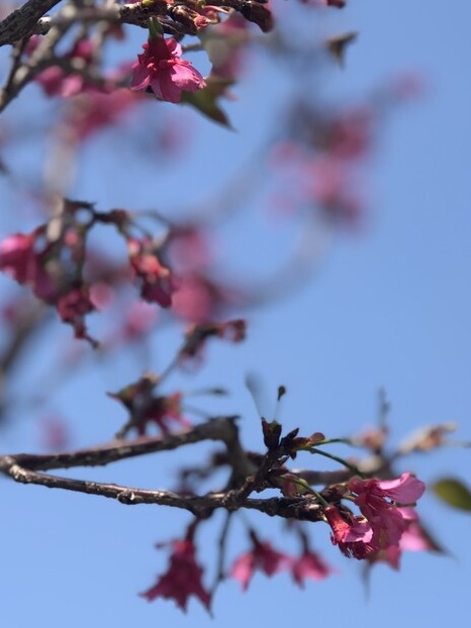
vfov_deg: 17.8
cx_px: 262
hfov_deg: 13.4
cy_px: 139
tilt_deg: +47.9
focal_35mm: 110
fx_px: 1997
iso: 20
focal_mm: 6.6
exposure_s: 1/585
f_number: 2.8
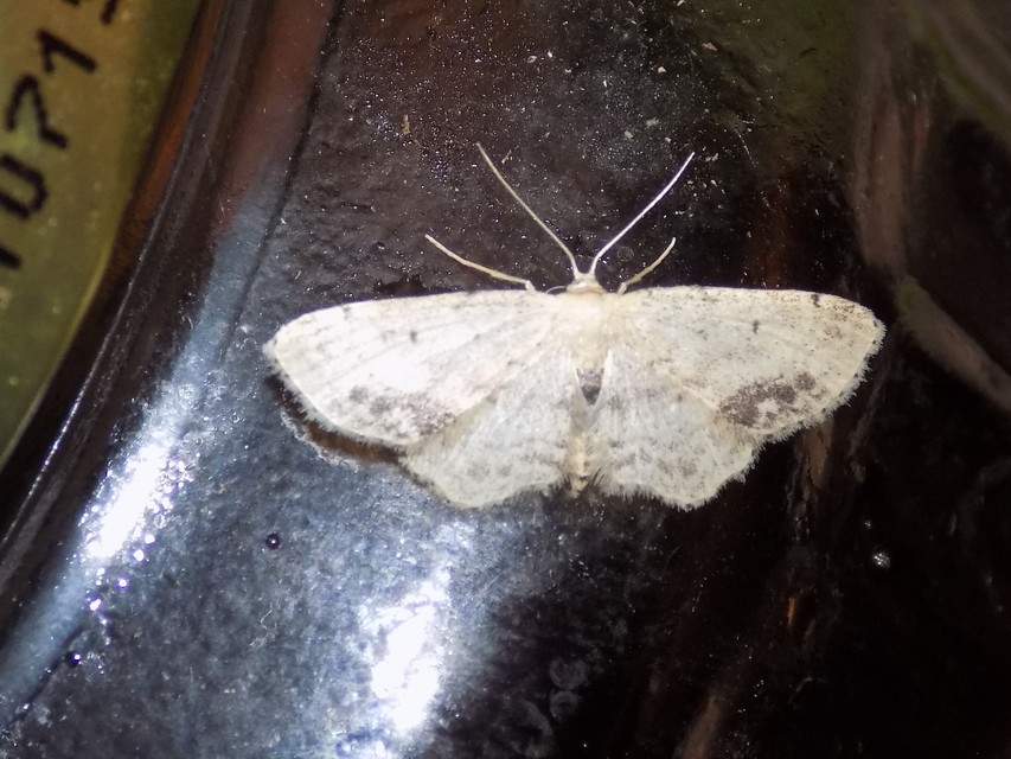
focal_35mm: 118
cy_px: 380
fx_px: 3447
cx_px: 506
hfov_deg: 16.7
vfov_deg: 12.6
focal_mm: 20.9
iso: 200
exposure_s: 1/30
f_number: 4.8
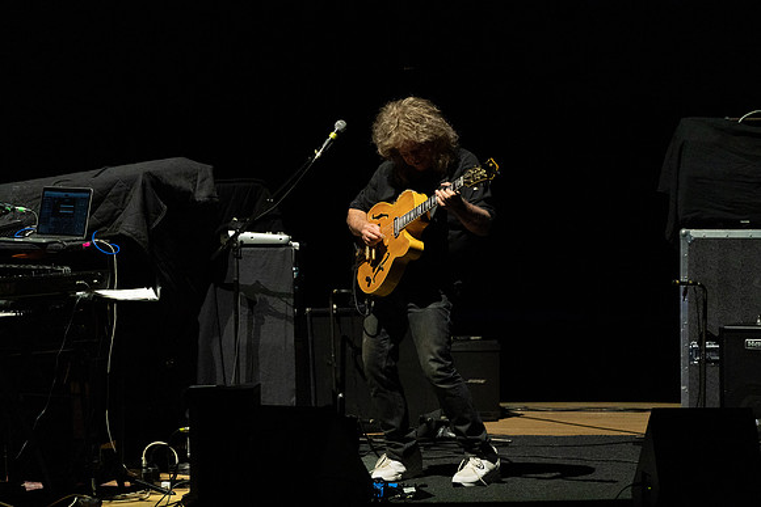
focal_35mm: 394
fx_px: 8330
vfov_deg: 3.5
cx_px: 380
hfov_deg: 5.2
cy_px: 254
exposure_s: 1/250
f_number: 5.6
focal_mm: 394
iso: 3200
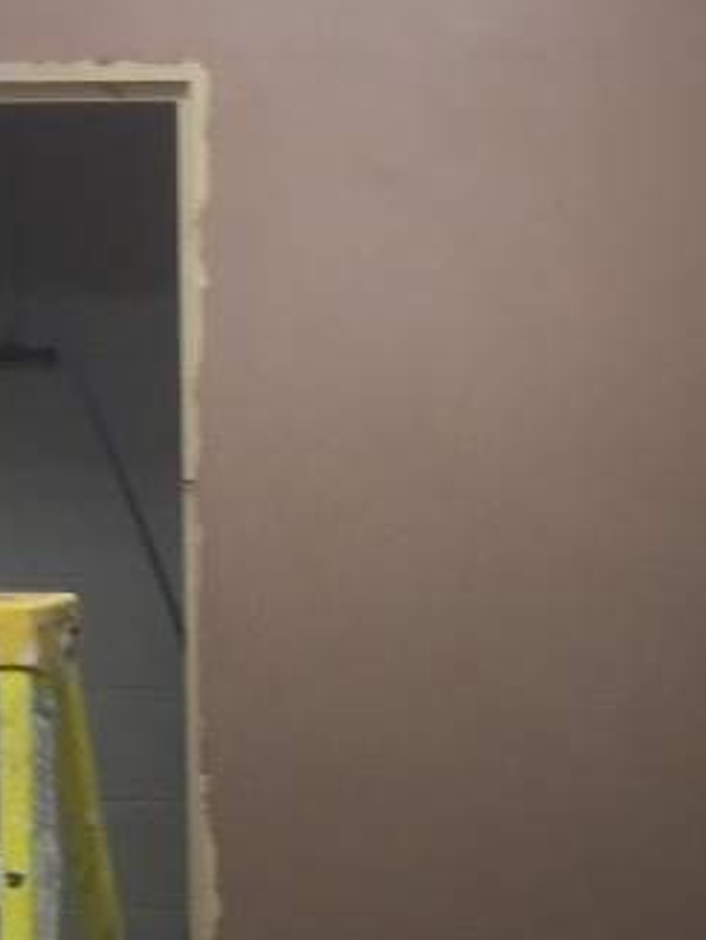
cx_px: 344
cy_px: 847
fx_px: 2908
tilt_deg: -8.4
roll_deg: +1.3
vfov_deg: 18.1
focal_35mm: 107
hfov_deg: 13.8
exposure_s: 1/50
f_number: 2.2
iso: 40
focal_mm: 4.15
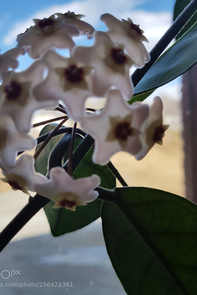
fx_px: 230
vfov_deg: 65.5
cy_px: 147
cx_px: 88
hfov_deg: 46.3
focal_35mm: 28
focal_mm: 4.2
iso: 40
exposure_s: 1/1040
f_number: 1.7
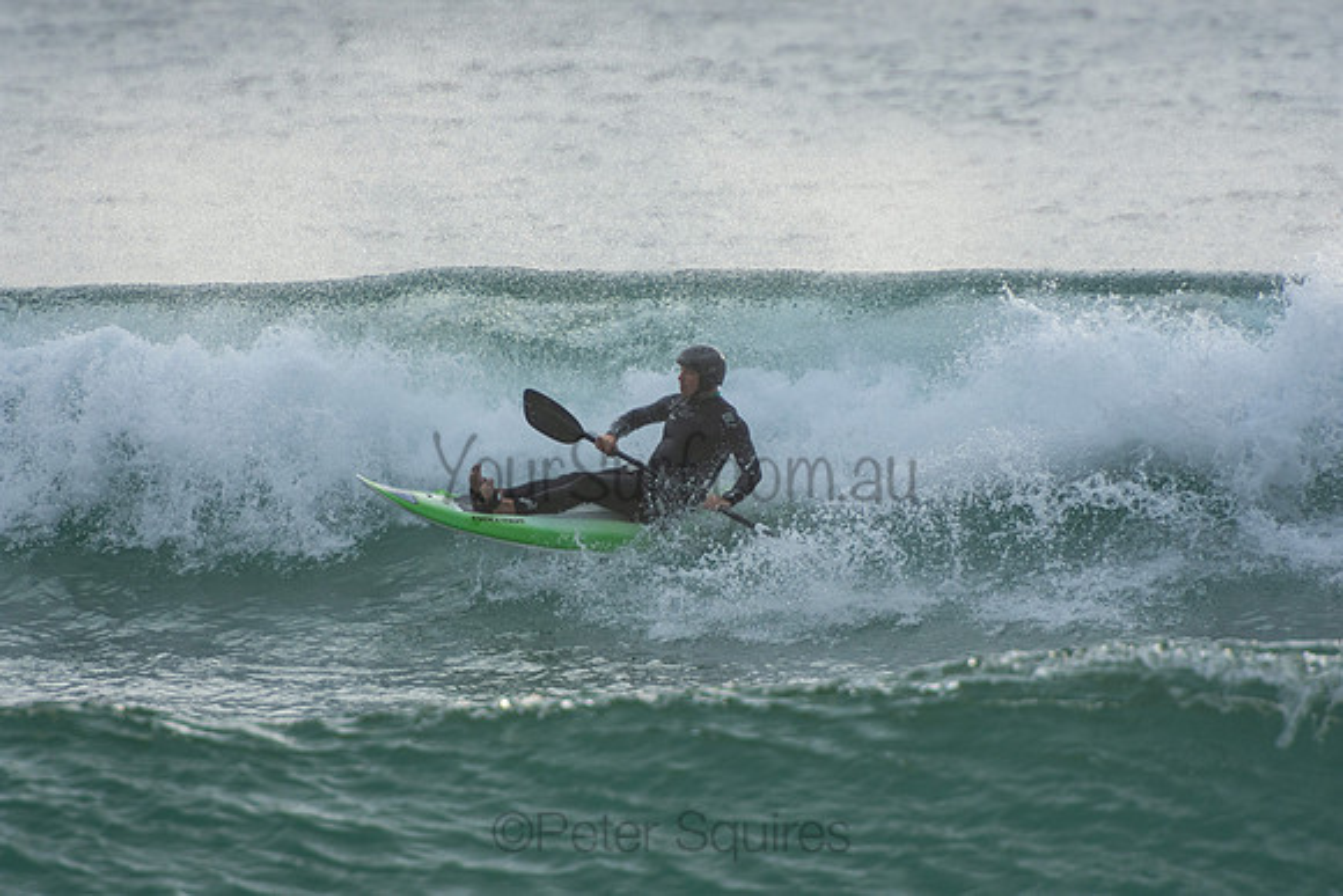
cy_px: 448
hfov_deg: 3.4
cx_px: 672
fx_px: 22388
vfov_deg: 2.3
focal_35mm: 600
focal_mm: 400
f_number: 5.6
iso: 360
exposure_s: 1/1000
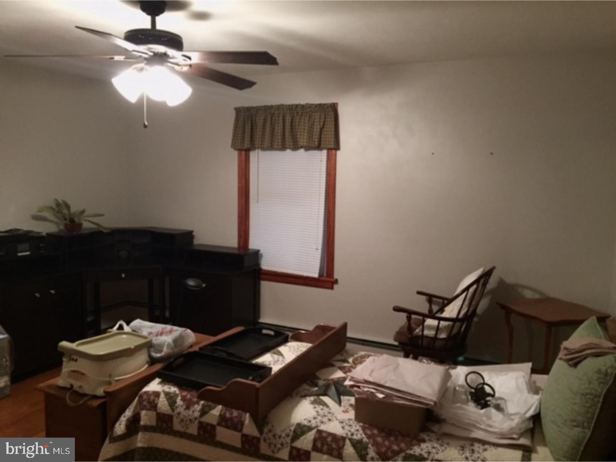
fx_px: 516
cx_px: 308
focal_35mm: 29
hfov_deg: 61.7
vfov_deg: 48.2
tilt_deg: -3.9
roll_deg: -1.1
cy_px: 231
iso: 250
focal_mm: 4.15
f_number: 2.2
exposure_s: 1/20
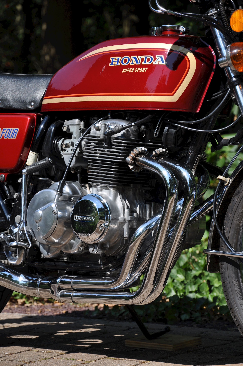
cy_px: 183
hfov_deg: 8.7
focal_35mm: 158
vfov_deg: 13.1
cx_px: 122
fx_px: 1599
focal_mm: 105
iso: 200
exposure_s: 1/800
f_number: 7.1
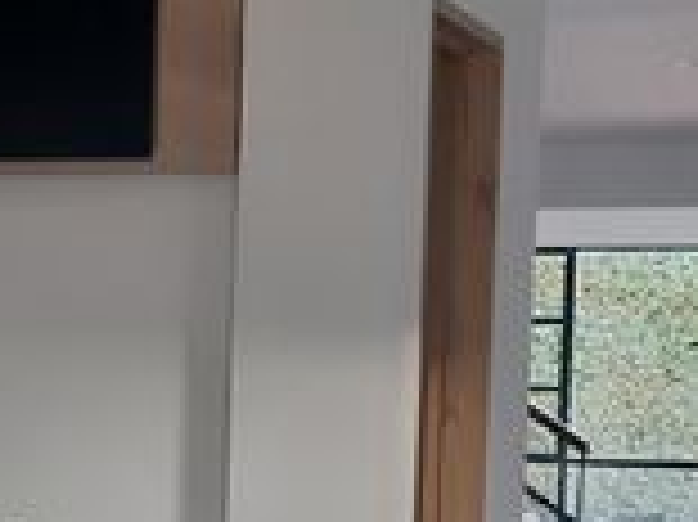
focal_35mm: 112
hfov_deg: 17.2
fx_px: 2257
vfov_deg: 12.9
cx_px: -11
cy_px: 580
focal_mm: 3.92
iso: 200
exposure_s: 1/30
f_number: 1.7
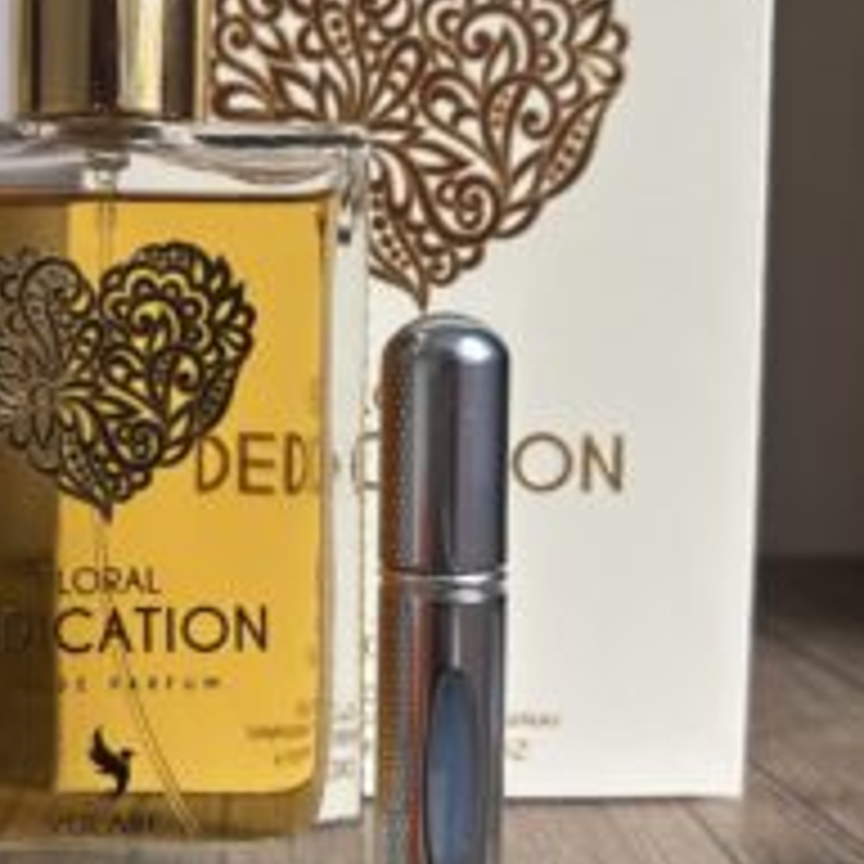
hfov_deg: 34.7
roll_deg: -2.4
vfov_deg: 35.4
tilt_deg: -5.7
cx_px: 230
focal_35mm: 48
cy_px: 436
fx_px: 1355
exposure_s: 1/60
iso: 160
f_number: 1.6
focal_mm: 5.96
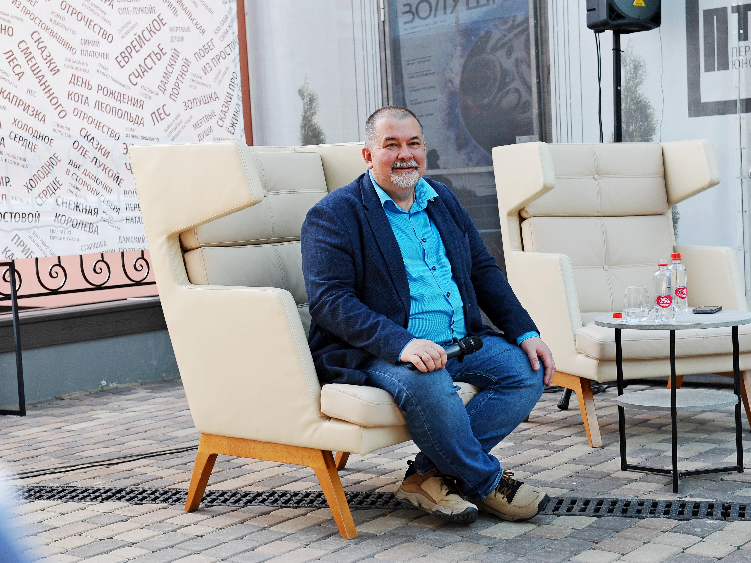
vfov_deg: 23.3
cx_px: 412
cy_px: 282
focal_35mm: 63
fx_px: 1367
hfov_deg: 30.7
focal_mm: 58
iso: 500
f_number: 4.5
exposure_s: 1/400
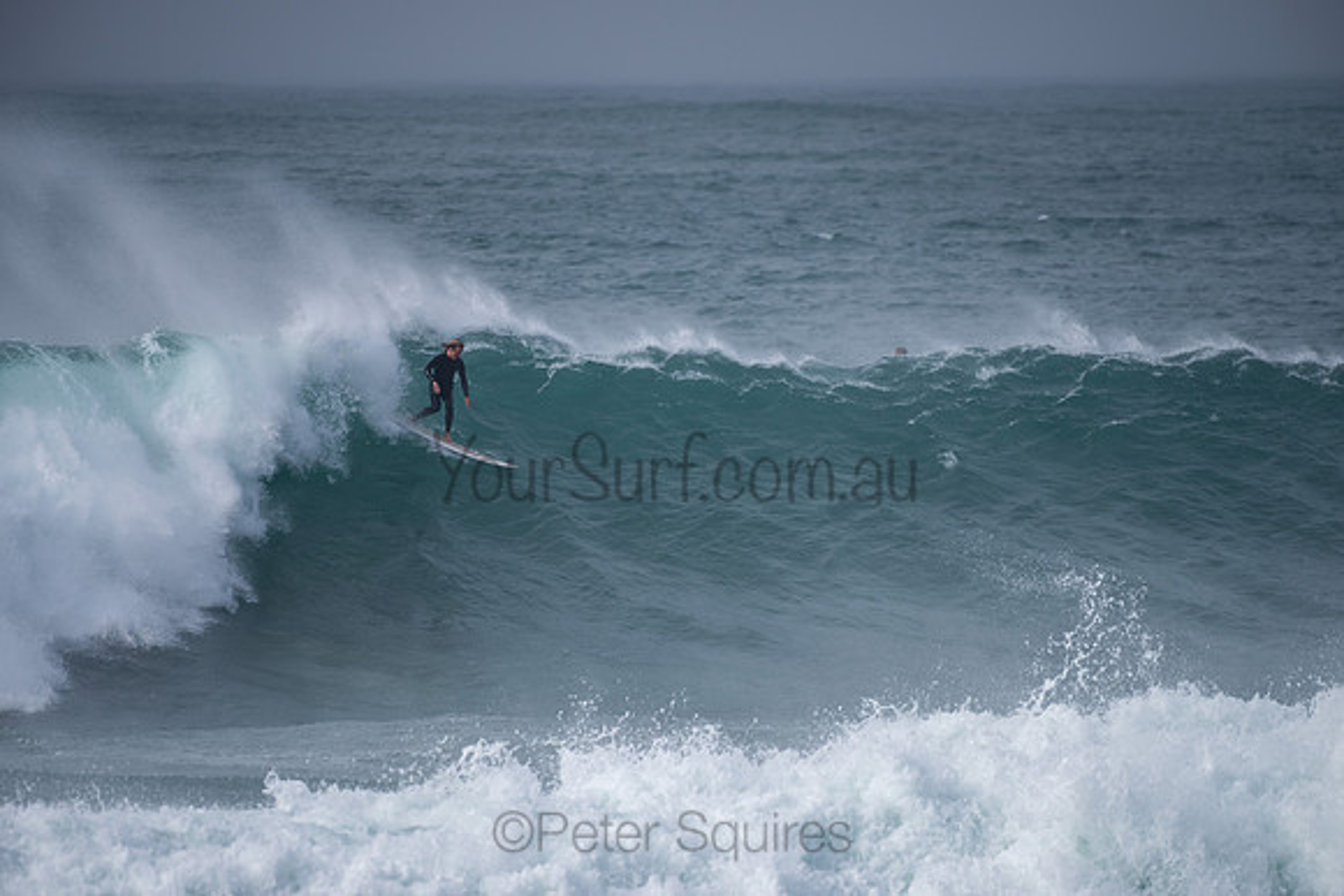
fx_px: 20111
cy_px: 448
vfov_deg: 2.6
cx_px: 672
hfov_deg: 3.8
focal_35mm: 539
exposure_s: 1/1000
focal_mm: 500
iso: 100
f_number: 5.6
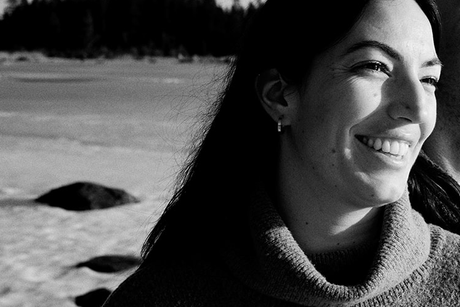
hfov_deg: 25.4
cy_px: 125
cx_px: 482
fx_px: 958
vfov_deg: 18.2
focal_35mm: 75
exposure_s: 1/680
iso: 125
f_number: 5
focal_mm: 23
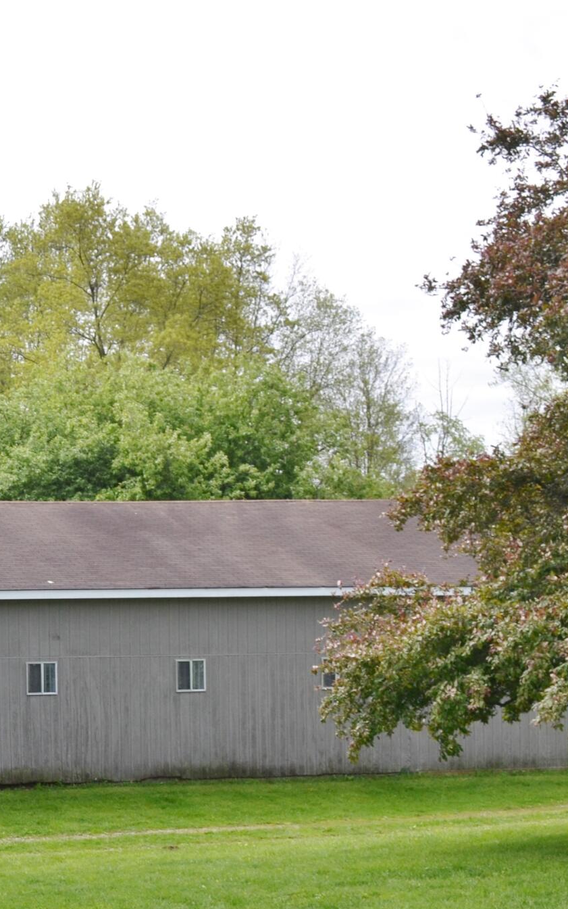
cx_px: -268
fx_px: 1857
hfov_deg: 16.0
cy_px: 572
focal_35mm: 75
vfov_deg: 27.4
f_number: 7.1
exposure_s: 1/200
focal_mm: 22
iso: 100
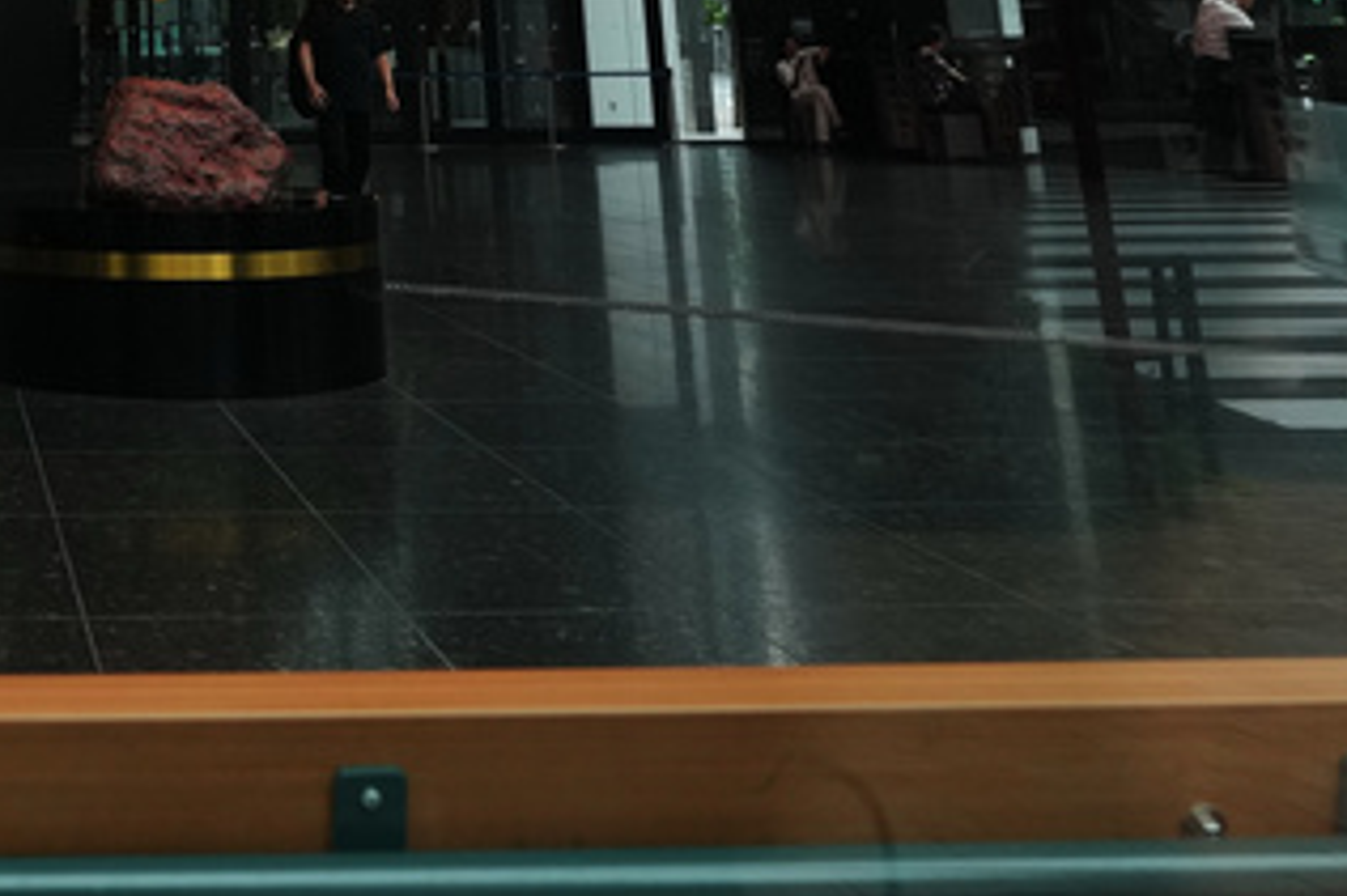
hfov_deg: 33.0
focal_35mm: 55
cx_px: -21
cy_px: -493
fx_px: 2057
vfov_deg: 20.6
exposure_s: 1/250
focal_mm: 17
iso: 800
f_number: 6.3
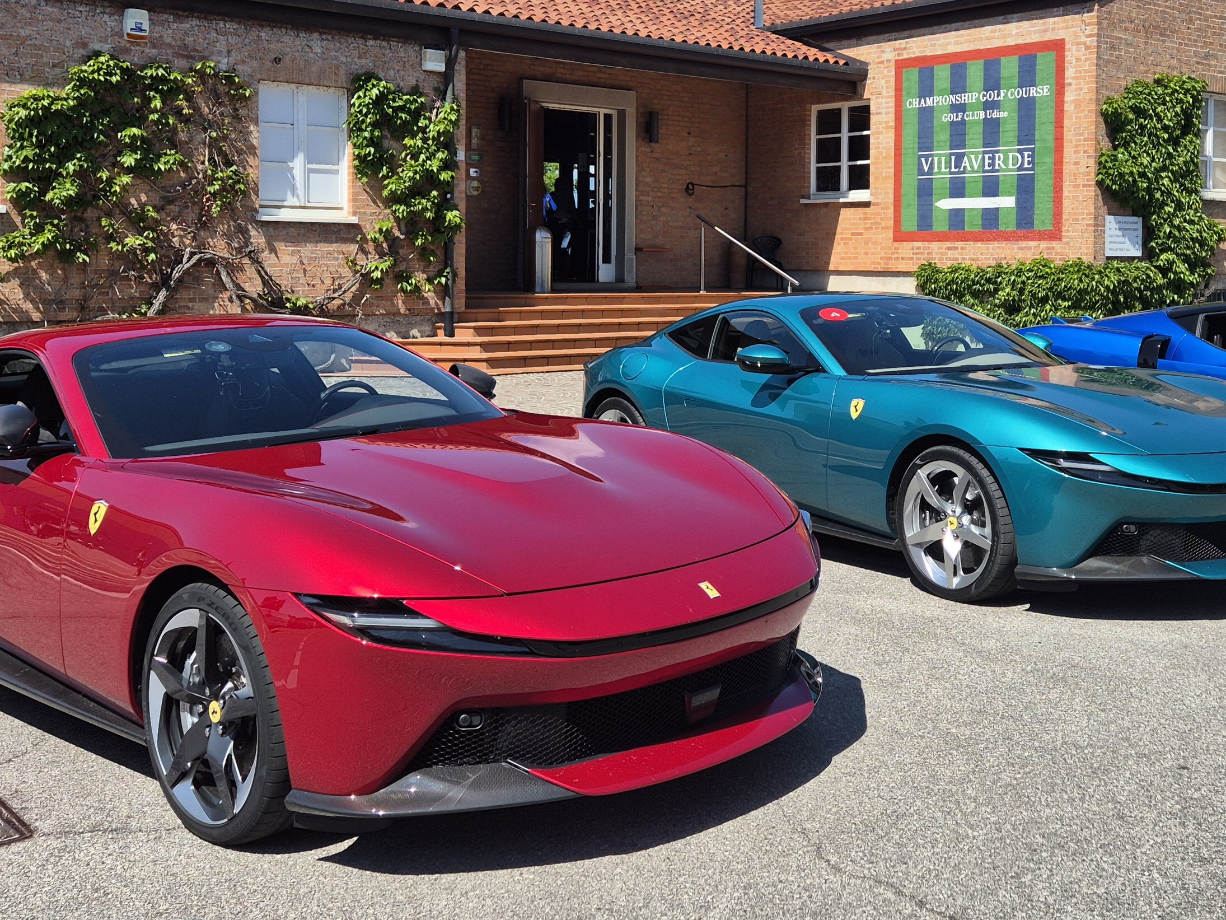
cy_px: 291
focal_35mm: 42
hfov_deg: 44.6
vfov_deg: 34.0
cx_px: 729
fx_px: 1488
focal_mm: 5.4
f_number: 1.8
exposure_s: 1/2072
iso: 25
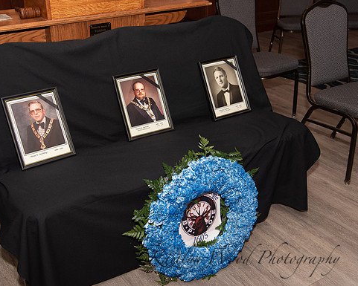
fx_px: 456
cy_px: 143
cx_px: 148
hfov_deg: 42.7
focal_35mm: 43
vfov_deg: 34.9
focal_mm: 38
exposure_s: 1/200
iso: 800
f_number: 4
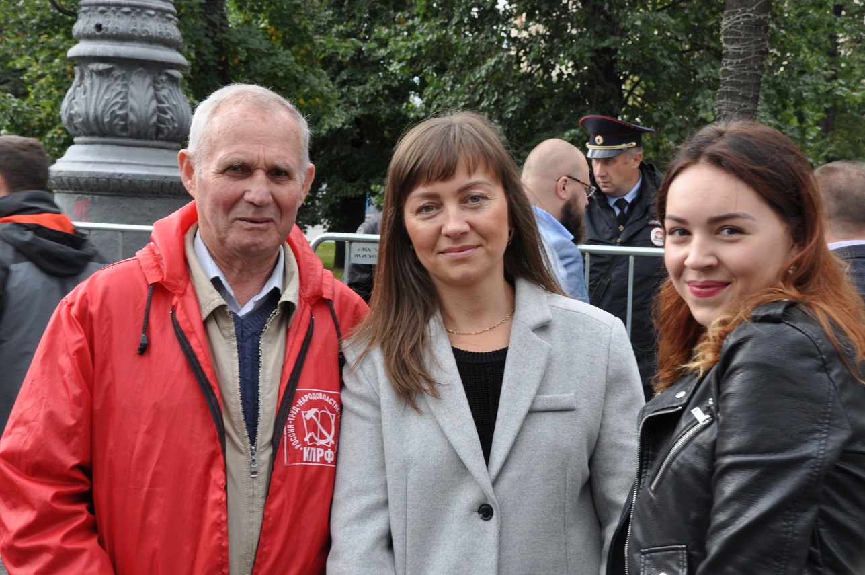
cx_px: 432
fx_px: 1584
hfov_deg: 30.5
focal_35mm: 66
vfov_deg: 20.6
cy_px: 288
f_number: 10
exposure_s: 1/100
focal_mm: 44
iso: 200
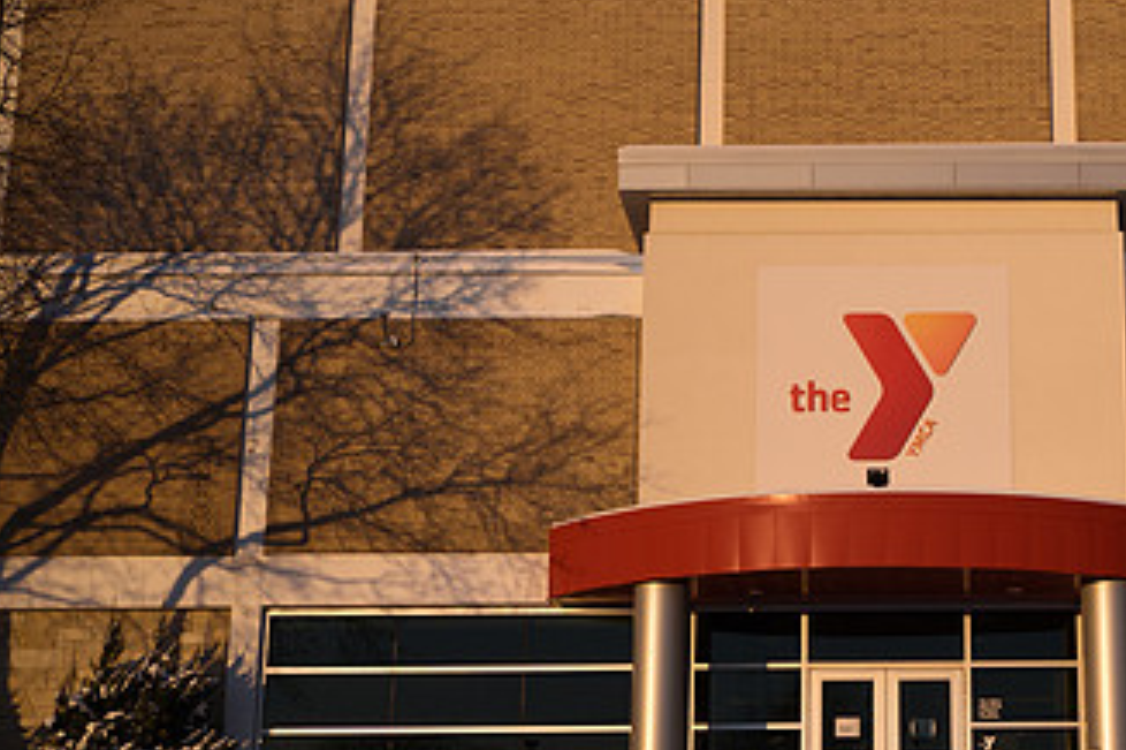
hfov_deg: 29.6
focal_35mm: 66
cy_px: 413
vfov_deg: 20.6
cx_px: 943
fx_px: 2063
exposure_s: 1/1000
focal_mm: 35
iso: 125
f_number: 4.5
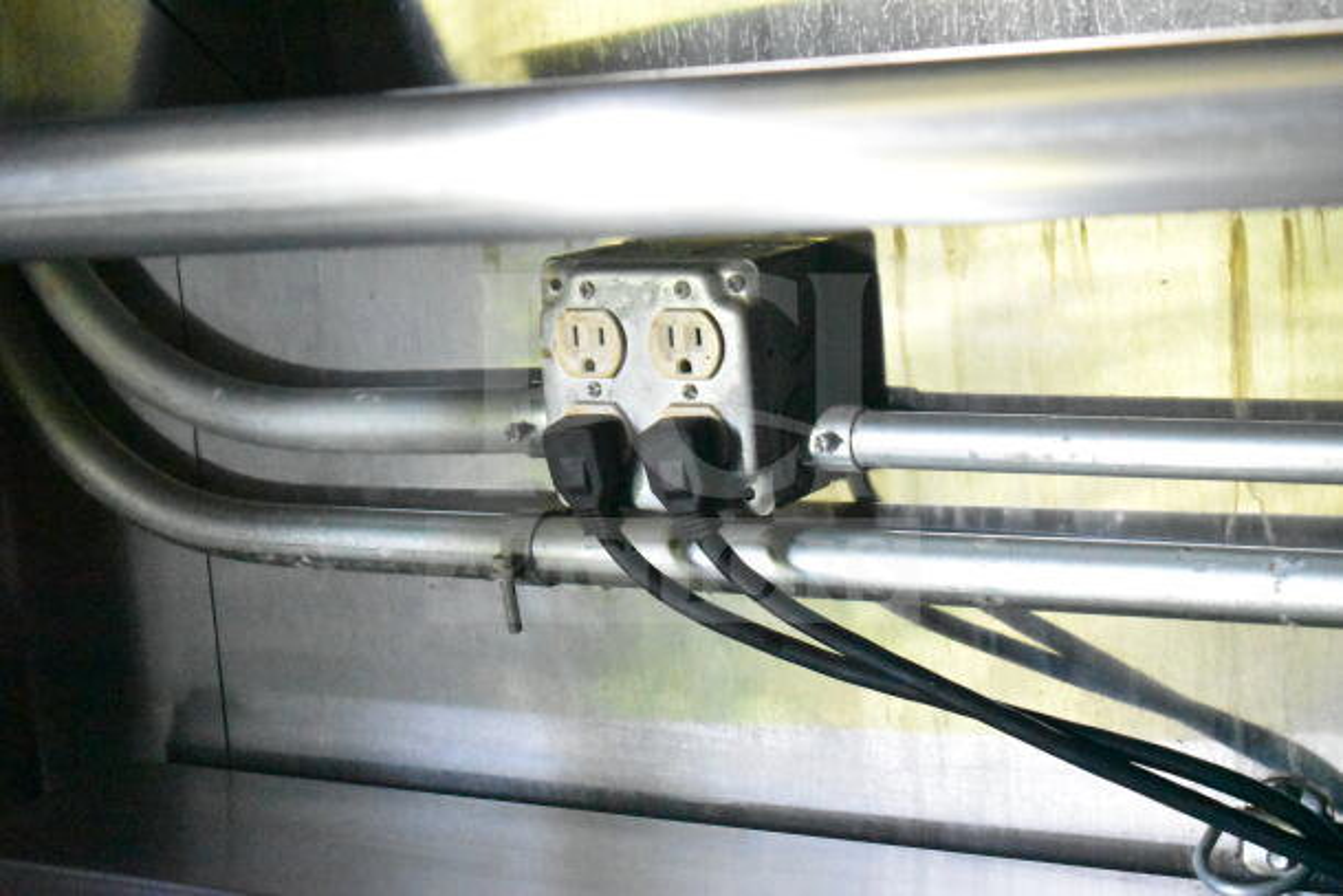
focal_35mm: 82
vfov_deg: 16.6
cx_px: 672
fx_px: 3078
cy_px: 448
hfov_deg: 24.6
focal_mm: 55
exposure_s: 1/100
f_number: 5.6
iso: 22800
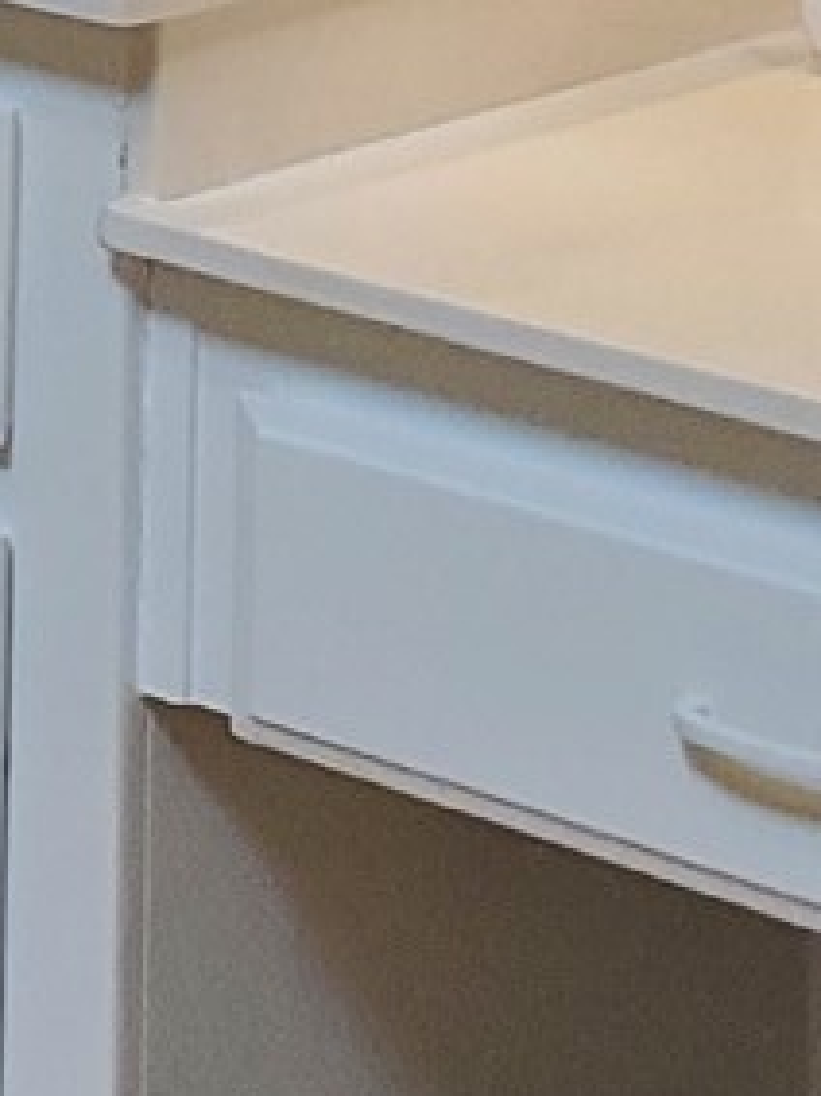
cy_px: -1301
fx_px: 5950
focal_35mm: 188
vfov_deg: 9.6
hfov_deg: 6.9
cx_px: -1905
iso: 200
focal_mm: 4.3
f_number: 2.4
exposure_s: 1/120
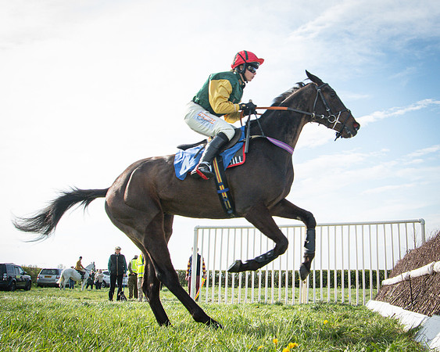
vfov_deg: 38.6
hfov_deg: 46.8
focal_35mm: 39
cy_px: 158
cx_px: 284
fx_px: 502
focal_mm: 20
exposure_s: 1/1100
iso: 800
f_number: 8
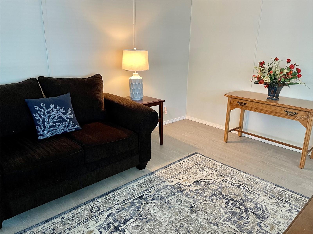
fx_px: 235
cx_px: 156
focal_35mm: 26
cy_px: 117
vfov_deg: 53.1
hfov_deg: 67.3
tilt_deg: -16.0
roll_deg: -0.4
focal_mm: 4.2
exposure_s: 1/60
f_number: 1.6
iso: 160
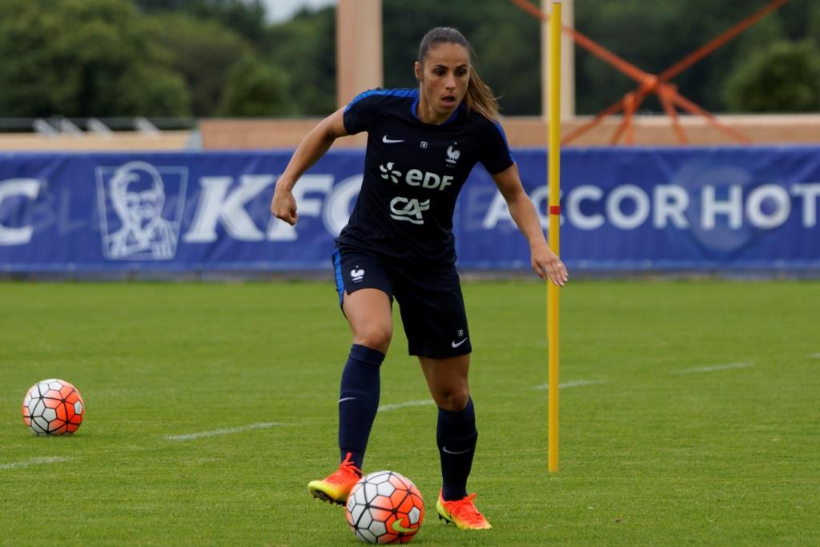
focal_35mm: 375
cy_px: 274
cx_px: 410
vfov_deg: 3.7
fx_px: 8542
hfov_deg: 5.5
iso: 160
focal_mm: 250
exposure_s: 1/400
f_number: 5.6
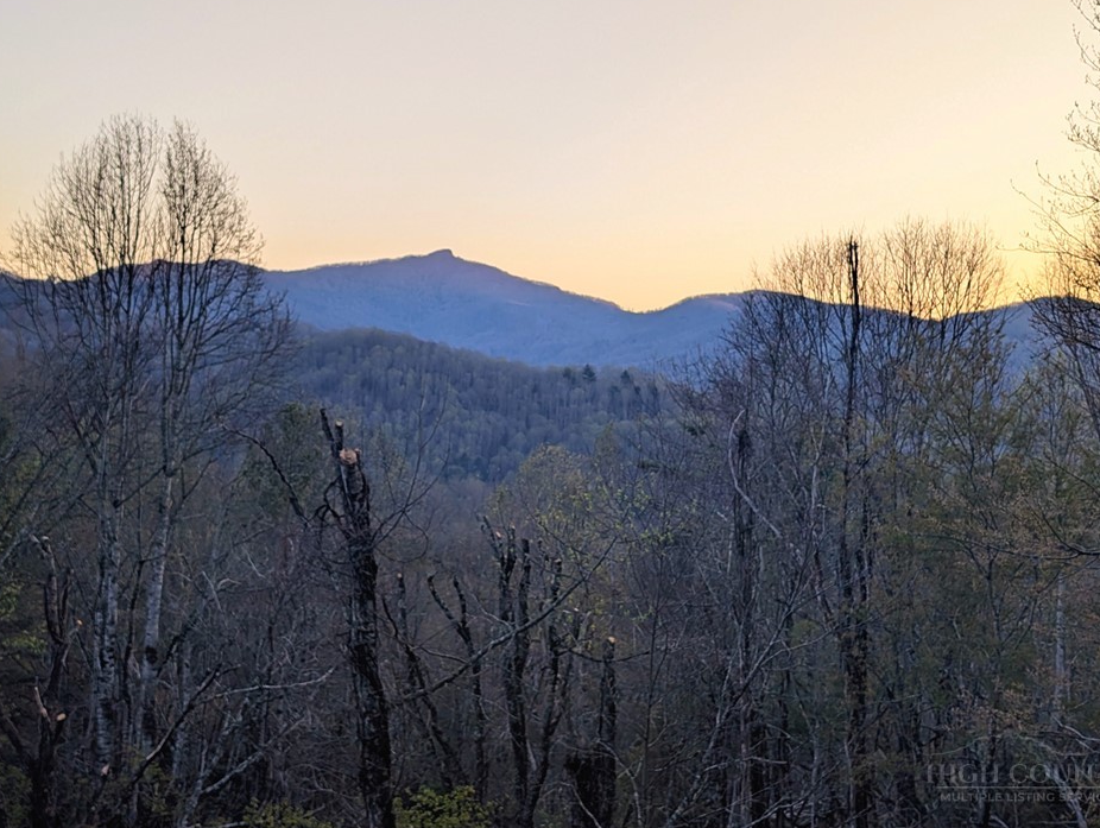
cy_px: 381
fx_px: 1718
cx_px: 552
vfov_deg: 27.1
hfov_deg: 35.5
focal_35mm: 54
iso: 22
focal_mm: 6.9
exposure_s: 1/214
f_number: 1.68
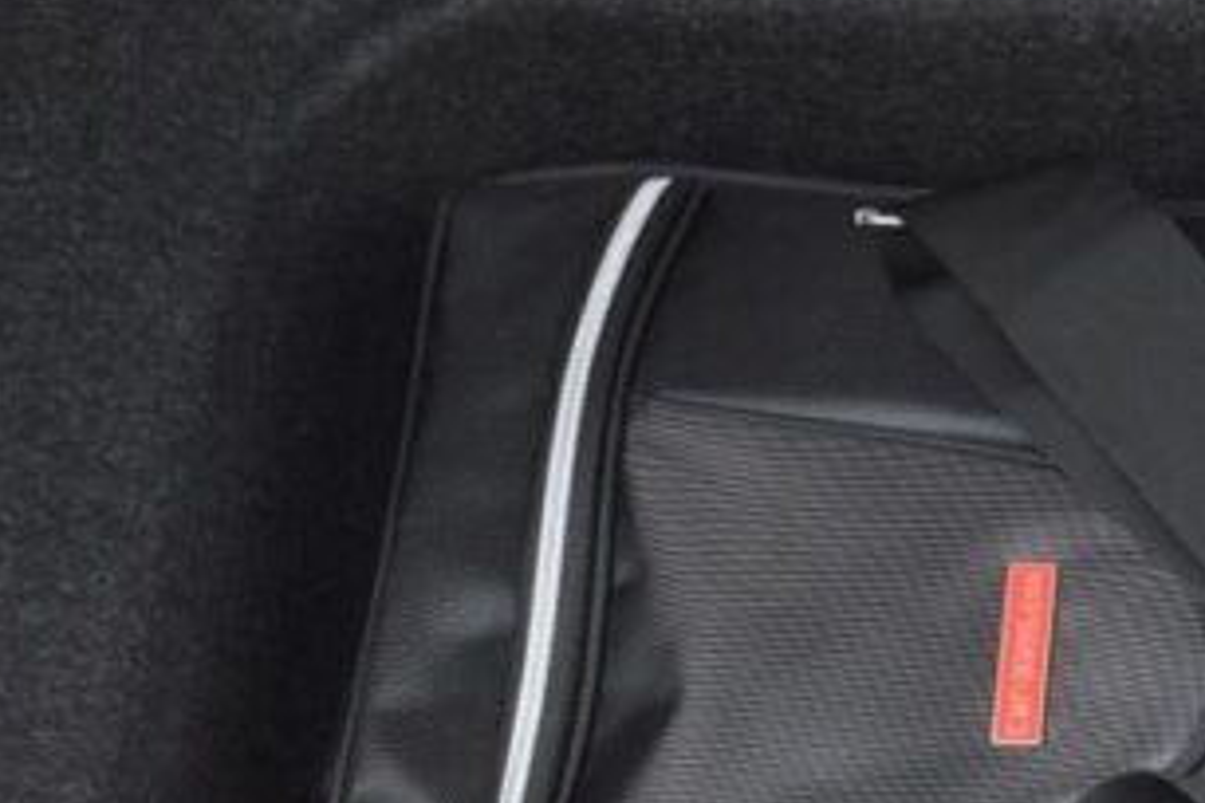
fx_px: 4719
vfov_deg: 9.6
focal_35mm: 141
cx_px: 1315
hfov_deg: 14.2
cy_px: -98
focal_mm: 24
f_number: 11
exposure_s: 1
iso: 100
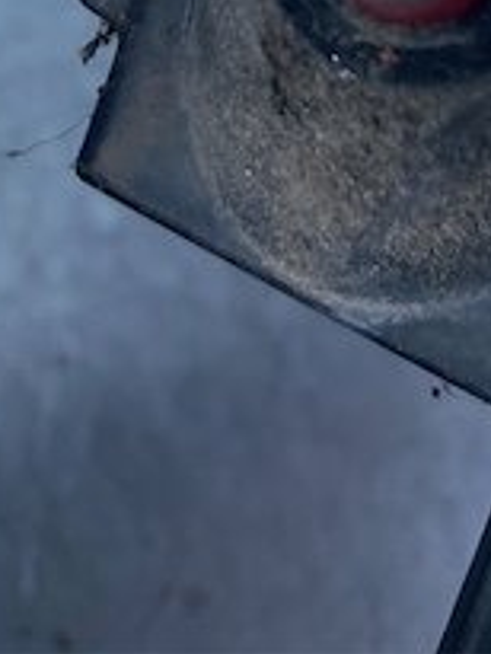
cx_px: -96
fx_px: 1530
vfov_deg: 20.2
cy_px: -364
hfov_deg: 17.4
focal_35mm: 81
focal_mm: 4.25
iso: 32
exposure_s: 1/788
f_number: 1.8
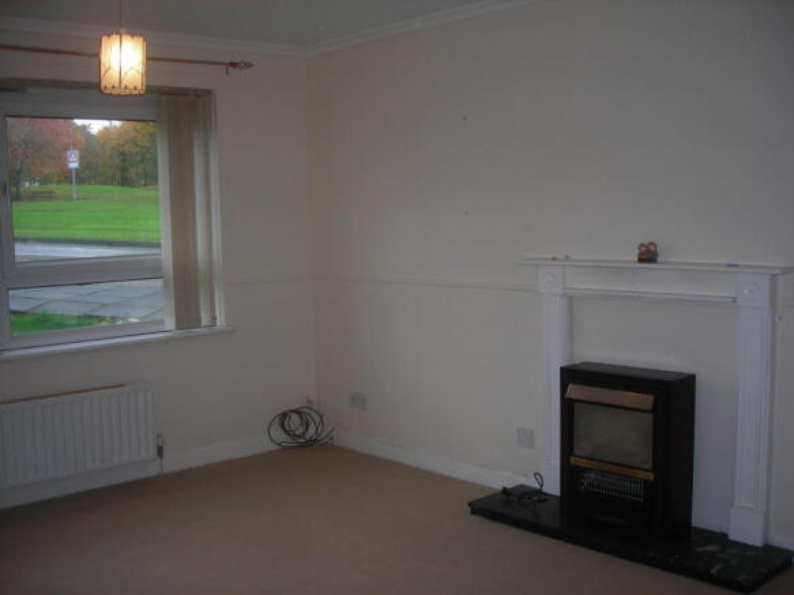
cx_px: 397
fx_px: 871
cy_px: 298
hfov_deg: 49.0
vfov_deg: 37.7
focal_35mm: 38
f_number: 3.2
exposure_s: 1/60.1
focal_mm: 6.3
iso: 65
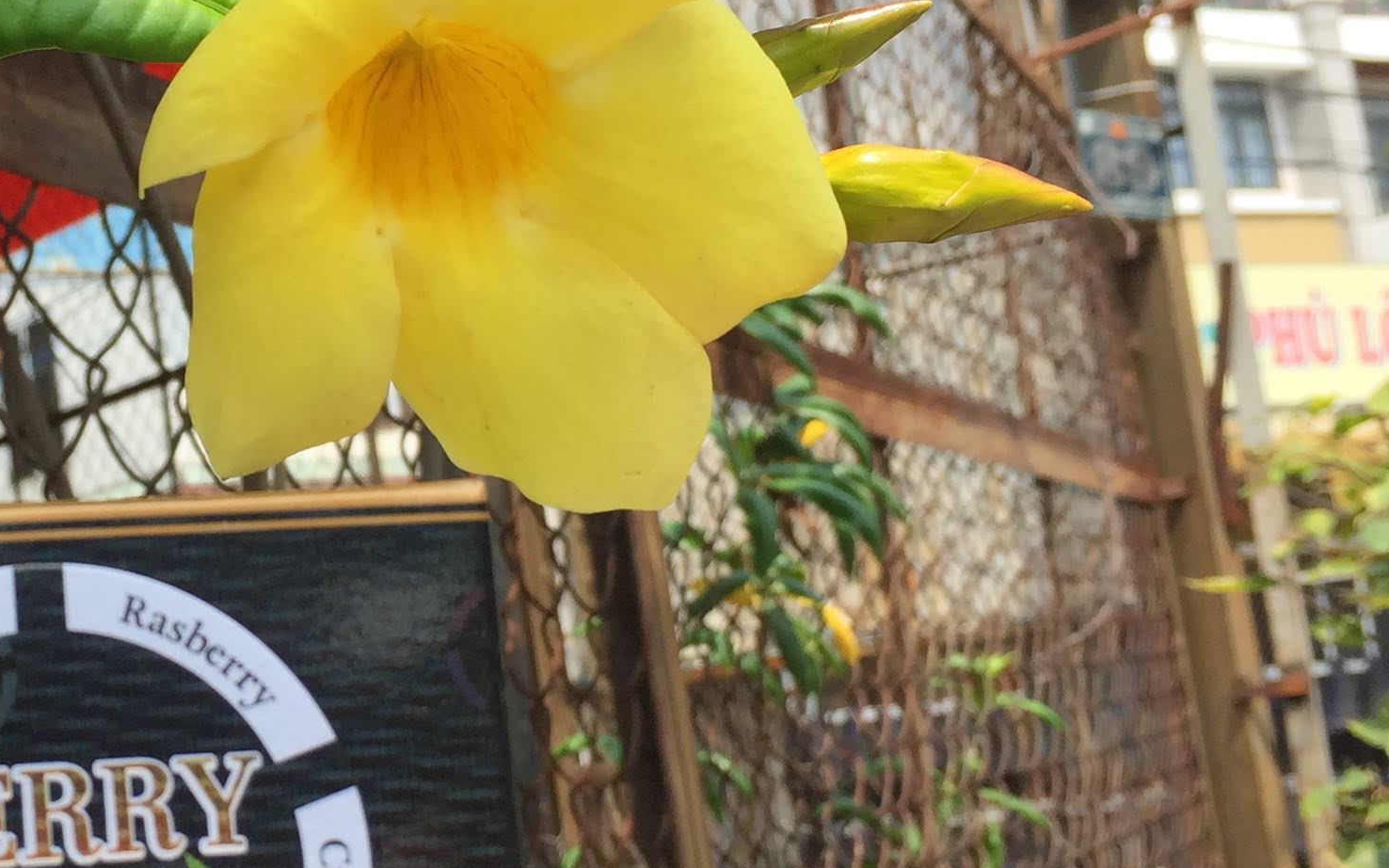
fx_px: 2574
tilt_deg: +10.9
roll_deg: +6.1
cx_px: 152
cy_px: 434
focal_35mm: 68
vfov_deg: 19.1
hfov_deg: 29.1
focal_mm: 4.15
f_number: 2.2
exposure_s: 1/1276
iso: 32
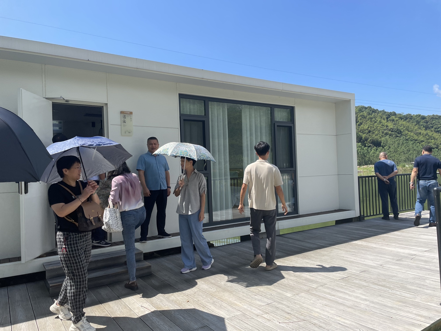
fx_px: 331
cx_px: 220
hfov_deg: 67.3
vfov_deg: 53.1
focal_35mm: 26
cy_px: 166
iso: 32
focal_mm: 4.2
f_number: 1.6
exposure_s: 1/2398
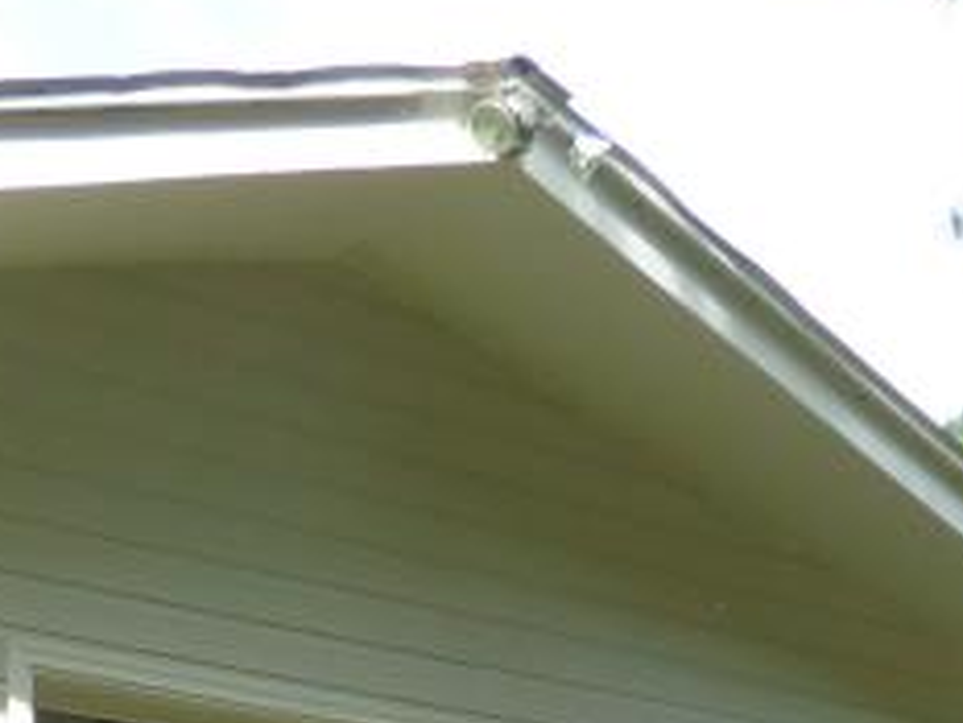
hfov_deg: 22.2
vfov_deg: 14.6
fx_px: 2449
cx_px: 500
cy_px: 1330
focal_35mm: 88
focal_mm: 3.58
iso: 100
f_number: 2.8
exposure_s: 1/500
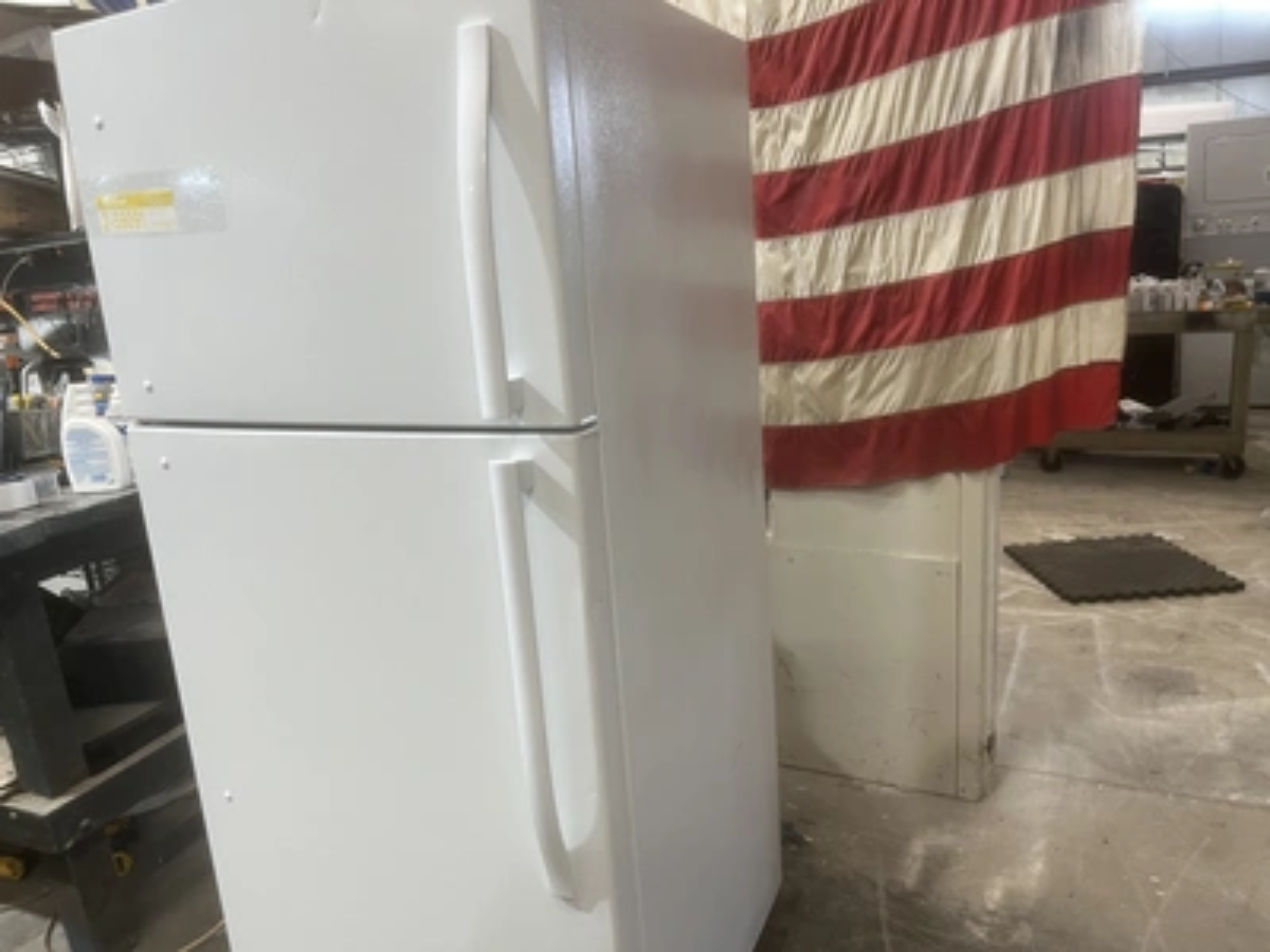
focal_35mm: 26
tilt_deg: -12.3
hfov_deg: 67.3
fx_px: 954
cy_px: 476
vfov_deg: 53.1
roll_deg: +6.5
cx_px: 635
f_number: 1.6
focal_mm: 5.1
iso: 80
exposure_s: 1/60
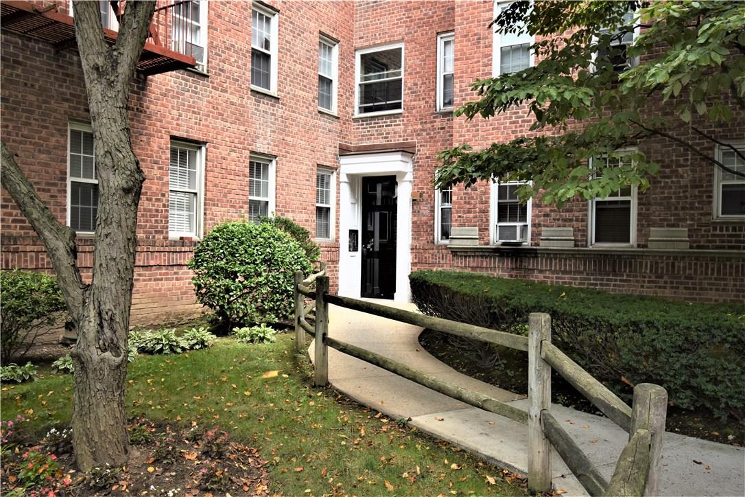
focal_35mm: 30
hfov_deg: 61.9
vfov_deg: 43.6
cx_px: 372
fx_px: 621
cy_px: 248
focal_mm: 20
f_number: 5.6
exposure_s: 1/125
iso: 110
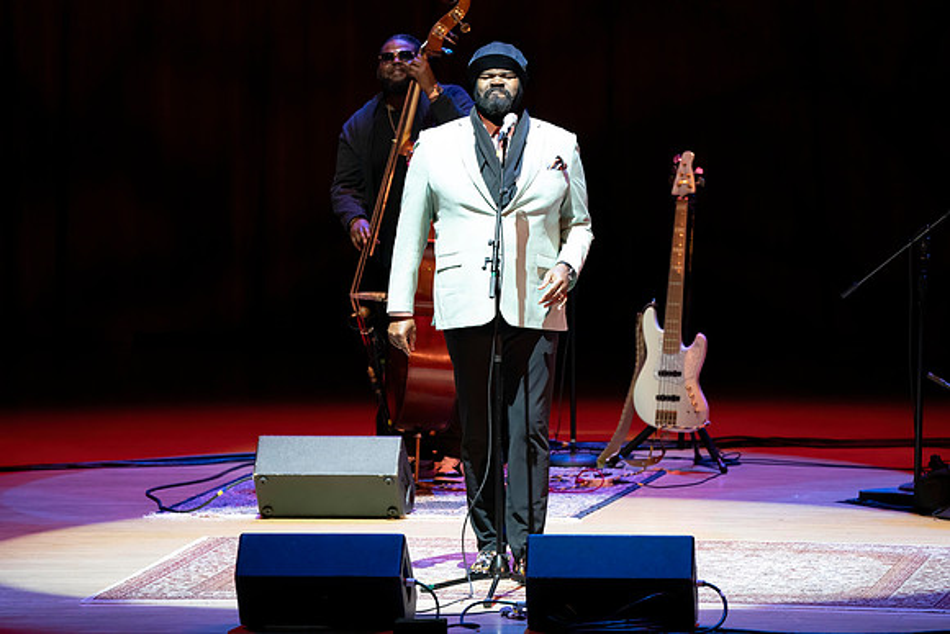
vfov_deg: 4.2
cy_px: 317
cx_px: 475
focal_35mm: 330
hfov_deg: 6.2
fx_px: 8710
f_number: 5.6
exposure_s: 1/250
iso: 6400
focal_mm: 330
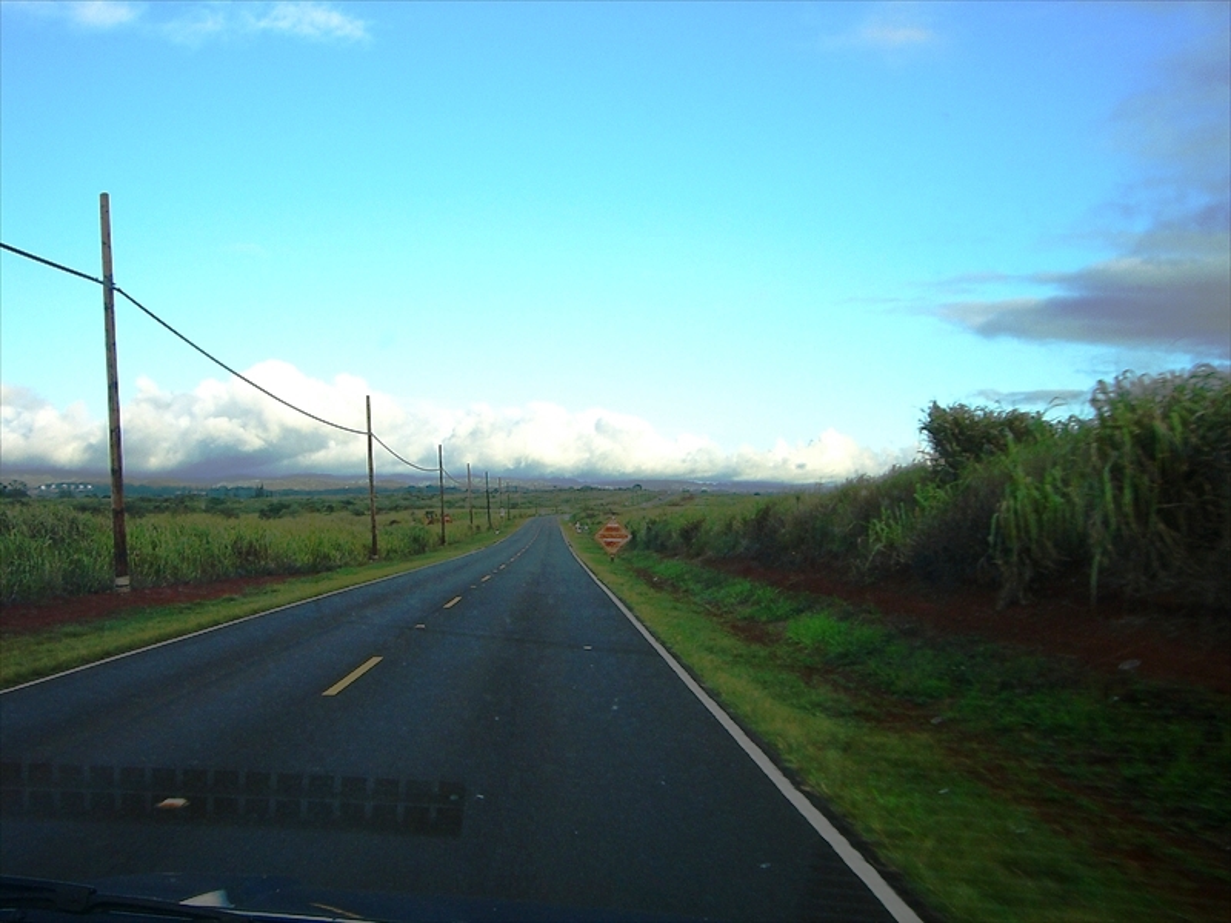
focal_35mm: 38
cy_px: 462
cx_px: 616
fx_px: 1351
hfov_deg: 49.0
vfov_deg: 37.7
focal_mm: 6.2
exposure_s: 1/200
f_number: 4.3
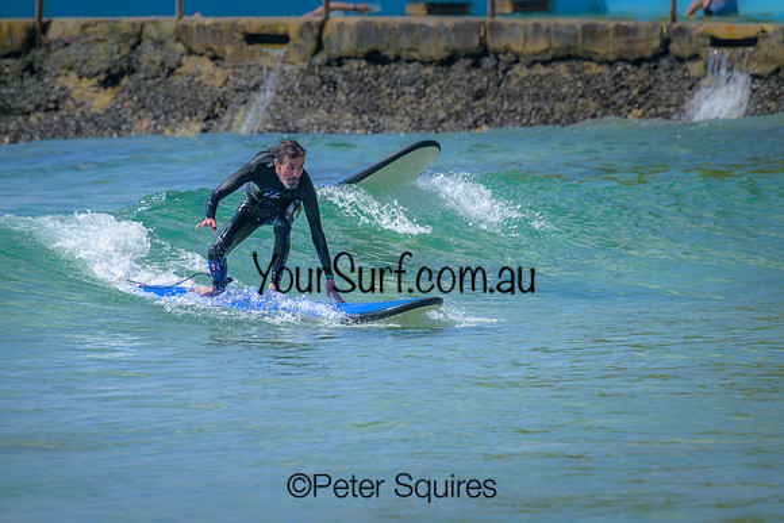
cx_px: 392
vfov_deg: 1.7
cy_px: 262
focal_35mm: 800
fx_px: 17425
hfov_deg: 2.6
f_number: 11
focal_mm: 800
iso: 500
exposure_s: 1/1000
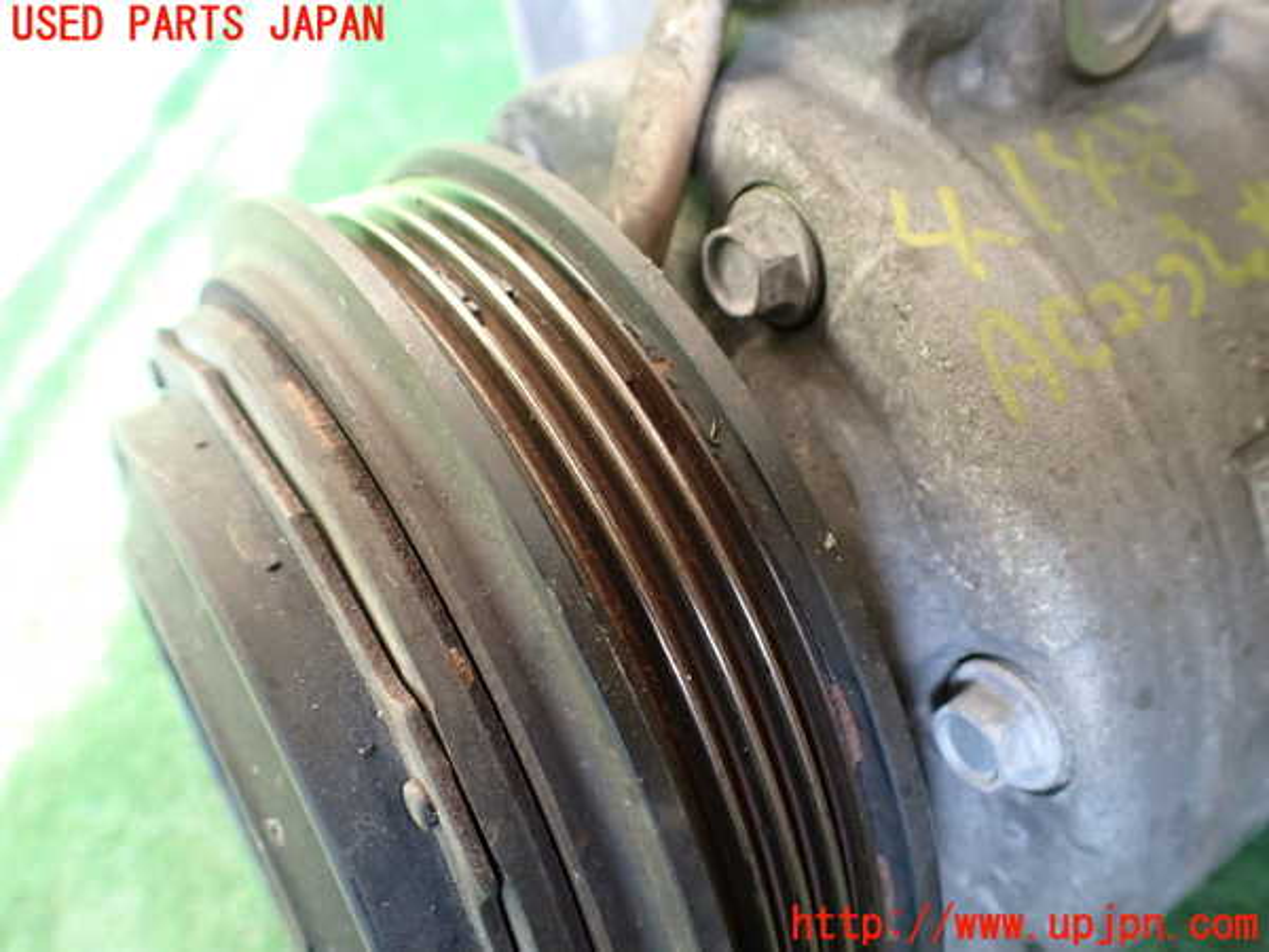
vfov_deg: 46.8
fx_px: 1100
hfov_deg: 60.0
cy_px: 476
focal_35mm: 30
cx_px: 634
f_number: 2.3
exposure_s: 1/125
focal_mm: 5.4
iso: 400
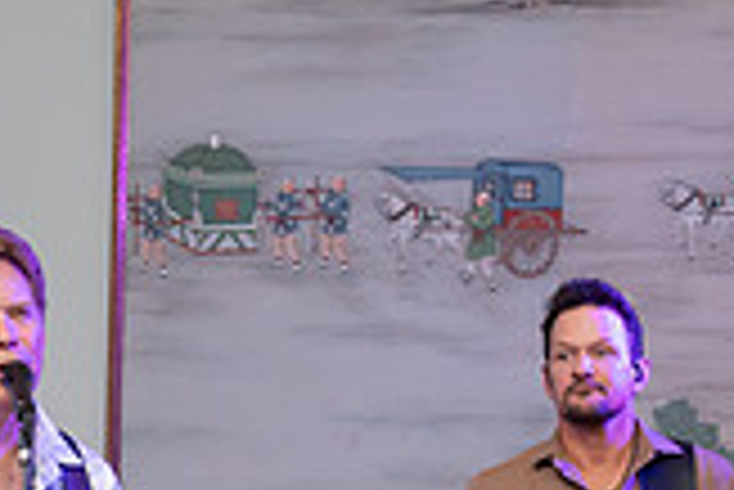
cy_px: 789
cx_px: 86
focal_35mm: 130
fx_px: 2653
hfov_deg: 15.6
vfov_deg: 10.1
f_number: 6.3
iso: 3200
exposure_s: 1/320
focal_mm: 36
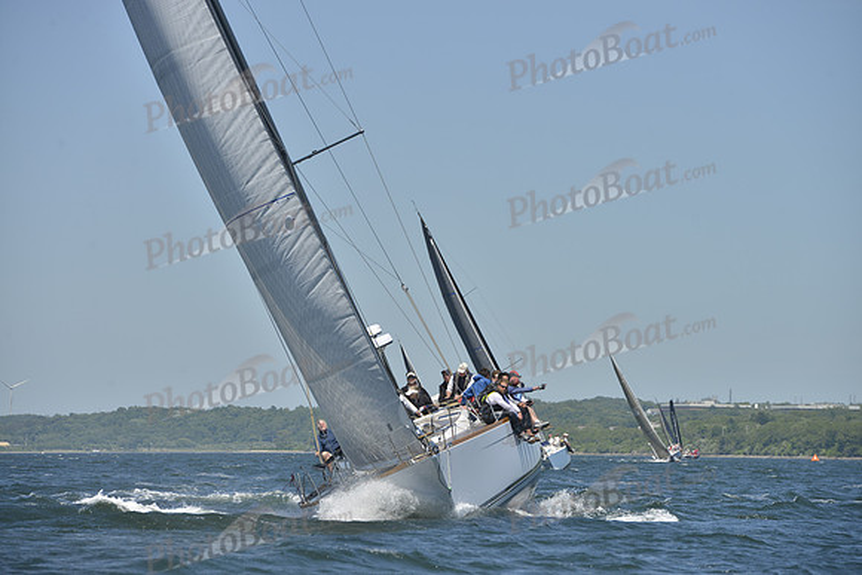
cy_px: 288
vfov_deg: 6.9
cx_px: 431
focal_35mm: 200
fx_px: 4790
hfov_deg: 10.3
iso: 280
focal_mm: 200
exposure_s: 1/1250
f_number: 9
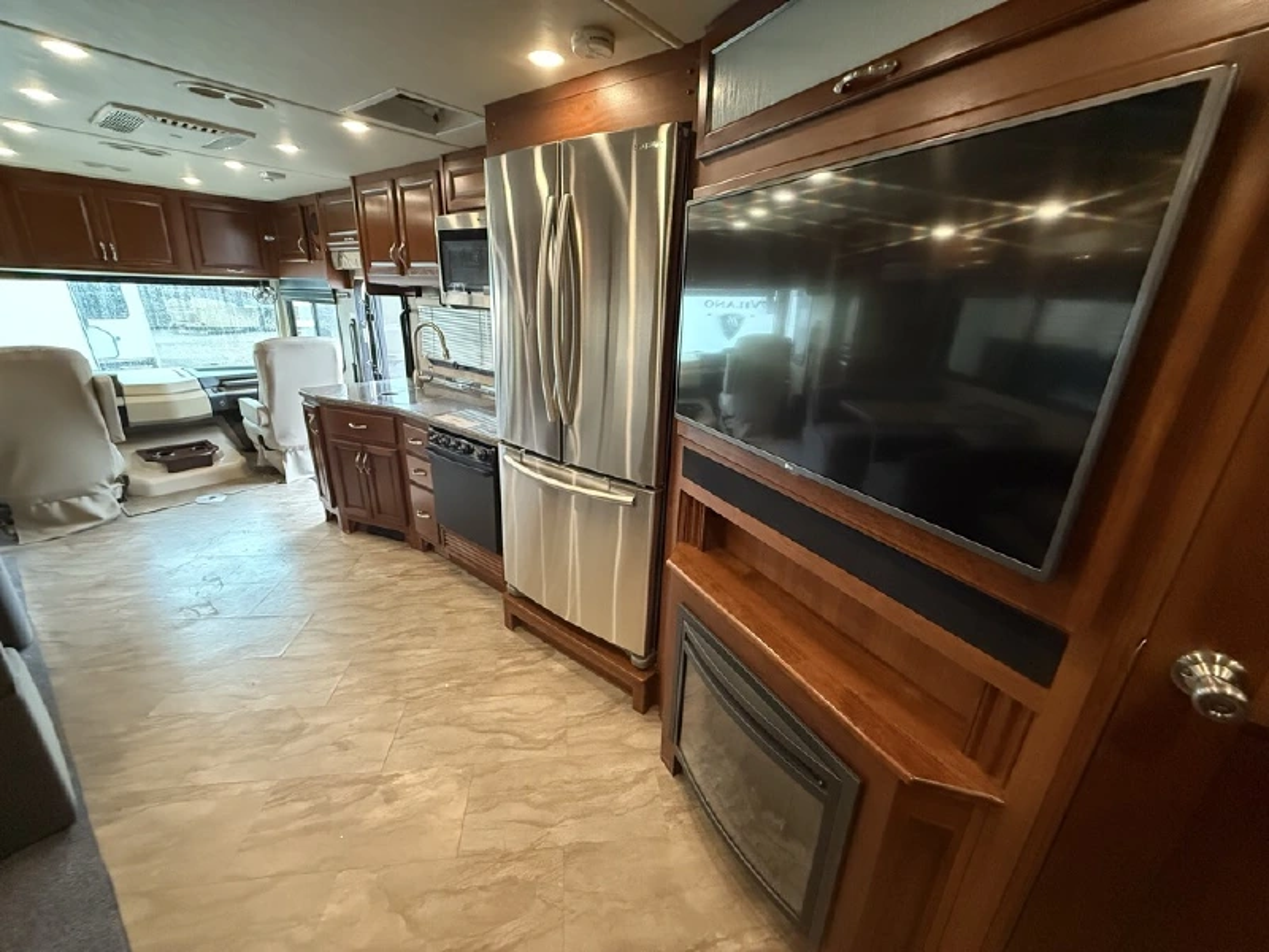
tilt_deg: -20.1
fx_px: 513
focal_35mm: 14
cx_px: 634
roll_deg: -2.1
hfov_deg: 102.1
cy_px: 476
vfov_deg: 85.7
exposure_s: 1/60
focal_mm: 2.22
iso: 1000
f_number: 2.2
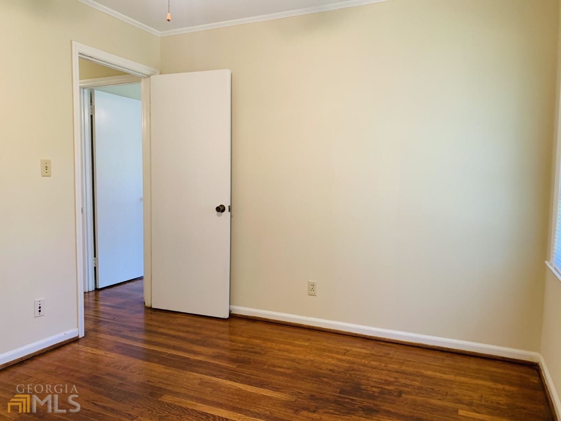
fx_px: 421
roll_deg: -0.8
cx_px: 280
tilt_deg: -3.4
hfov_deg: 67.3
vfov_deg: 53.1
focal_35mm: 26
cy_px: 210
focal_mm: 4.25
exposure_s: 1/60
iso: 80
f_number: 1.8
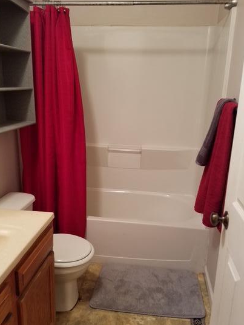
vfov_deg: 58.3
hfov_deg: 45.4
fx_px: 291
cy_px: 172
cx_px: 128
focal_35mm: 31
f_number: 1.7
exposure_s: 1/24
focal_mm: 4.2
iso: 160
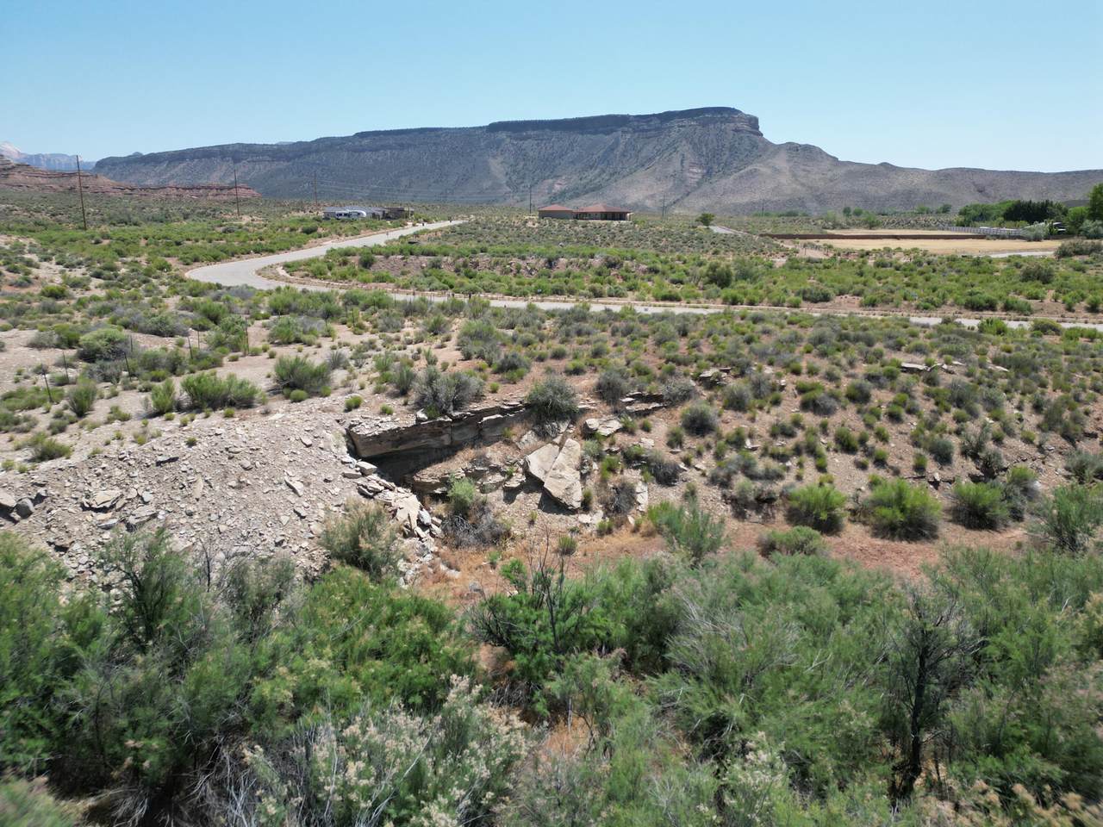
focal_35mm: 24
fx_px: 765
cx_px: 552
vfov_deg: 56.8
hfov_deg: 71.6
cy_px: 414
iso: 140
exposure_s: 1/2500
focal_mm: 6.72
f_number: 1.7
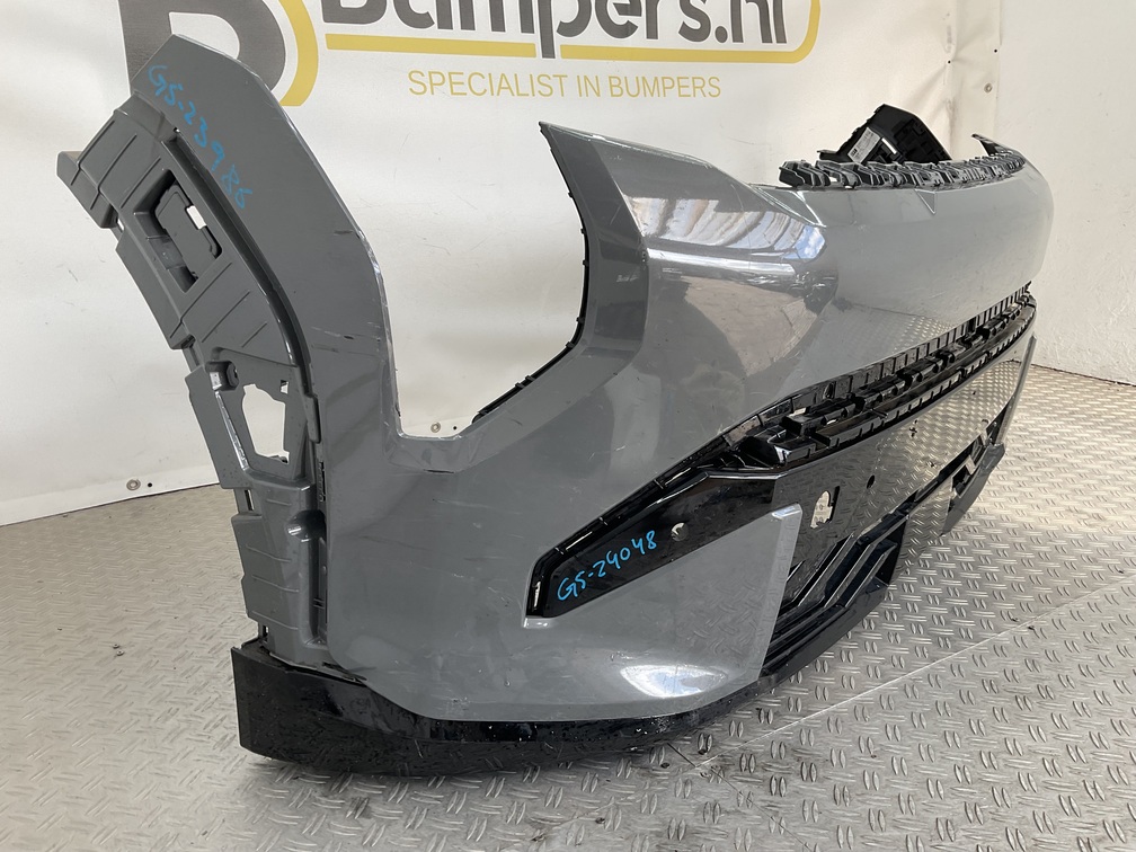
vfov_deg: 48.2
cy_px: 426
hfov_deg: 61.7
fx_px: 952
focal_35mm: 29
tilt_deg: -16.1
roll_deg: -0.5
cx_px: 568
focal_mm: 3
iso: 16
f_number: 1.8
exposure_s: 1/120
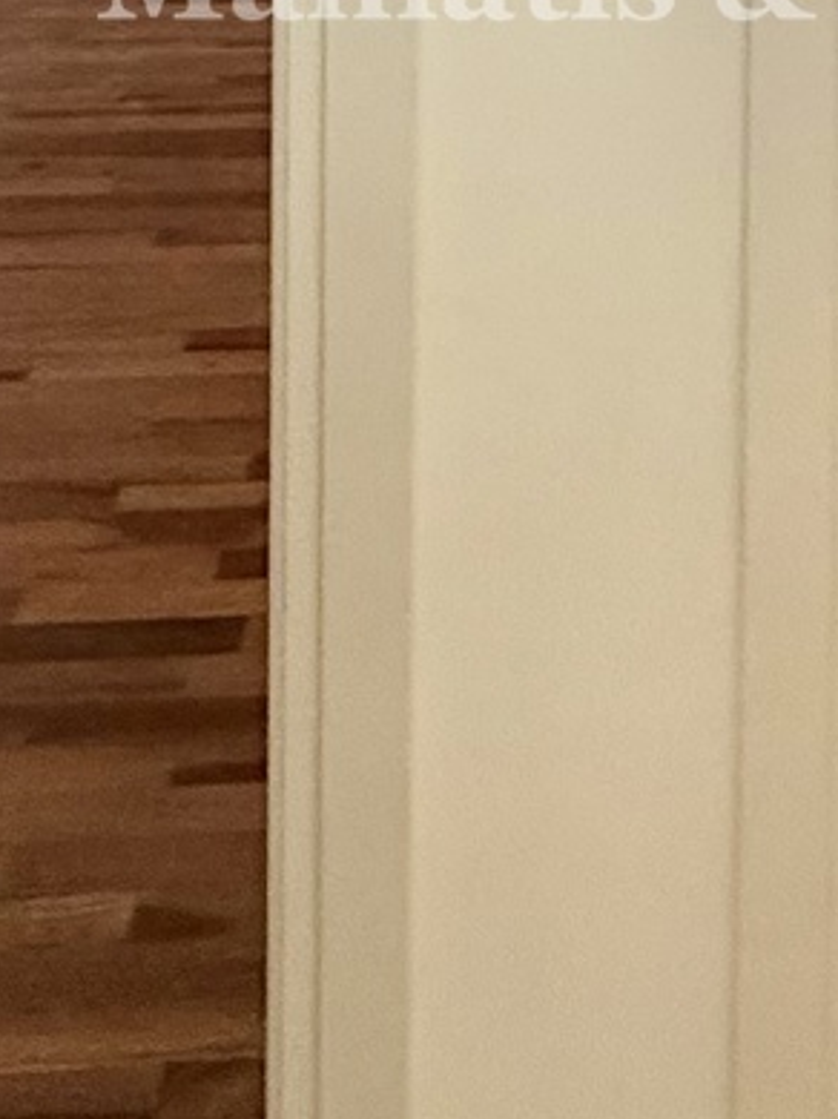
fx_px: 2230
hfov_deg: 20.7
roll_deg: -1.4
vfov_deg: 22.2
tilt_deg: -1.2
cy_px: -646
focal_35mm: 69
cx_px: 812
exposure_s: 1/100
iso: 250
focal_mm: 2.22
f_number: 2.2
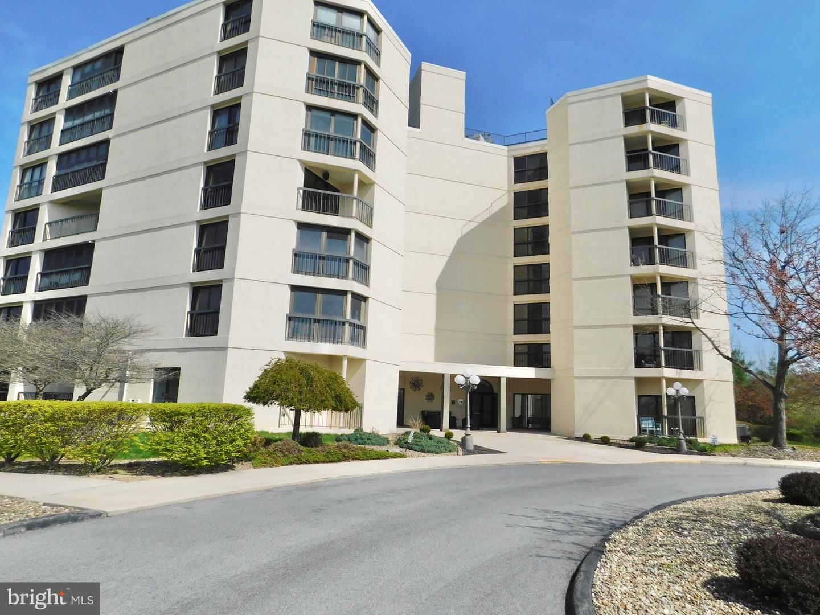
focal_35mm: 23
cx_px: 410
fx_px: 545
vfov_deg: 58.9
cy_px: 308
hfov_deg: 73.9
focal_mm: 4
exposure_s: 1/800
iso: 125
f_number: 6
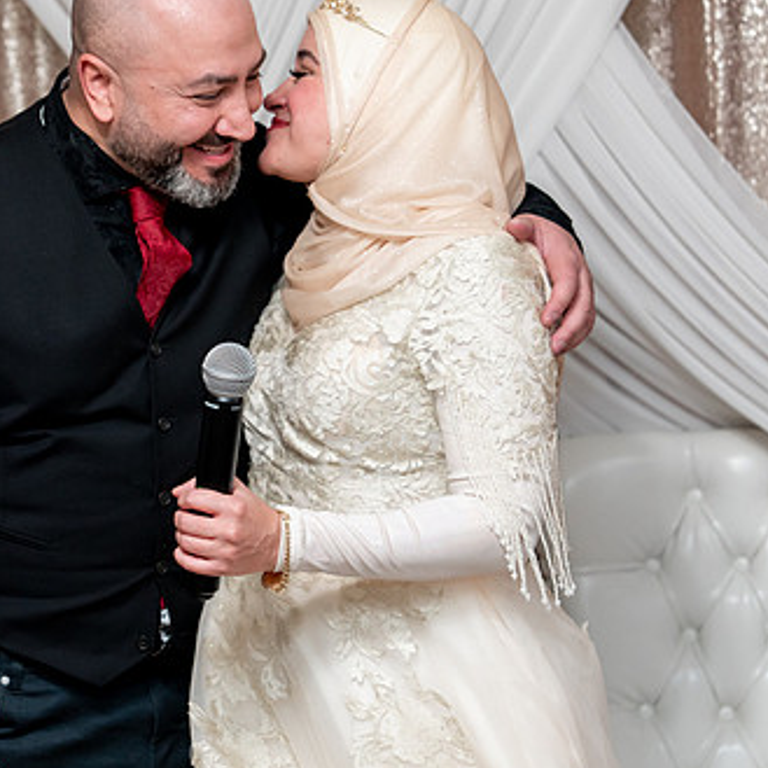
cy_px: 333
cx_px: 163
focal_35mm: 90
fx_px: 2259
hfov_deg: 19.1
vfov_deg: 19.3
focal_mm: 60
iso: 1600
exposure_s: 1/160
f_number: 2.8
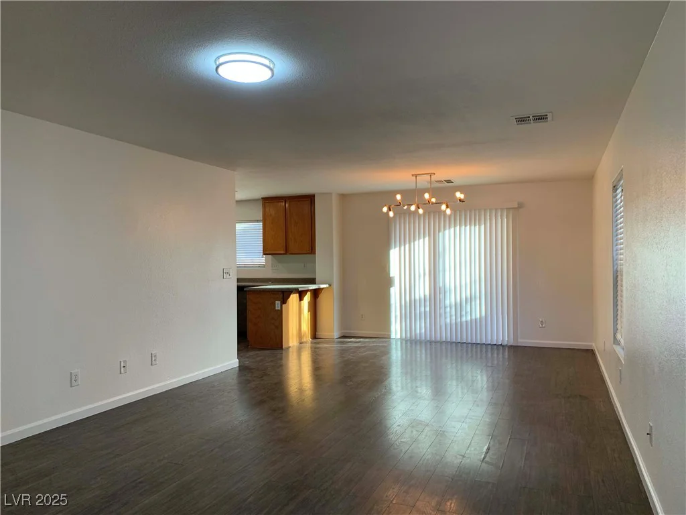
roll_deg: +0.7
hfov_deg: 67.3
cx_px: 343
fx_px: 515
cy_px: 258
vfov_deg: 53.1
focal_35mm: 26
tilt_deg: -0.7
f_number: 1.8
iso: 100
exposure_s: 1/120
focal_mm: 4.25
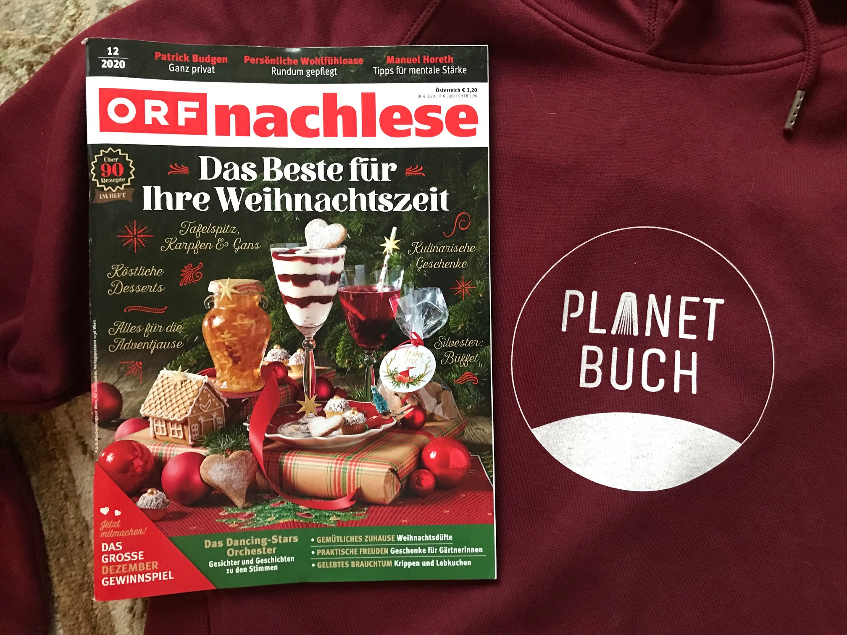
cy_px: 318
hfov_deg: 63.4
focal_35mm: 28
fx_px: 685
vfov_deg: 49.7
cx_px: 424
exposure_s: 1/5
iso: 80
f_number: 1.8
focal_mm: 3.99
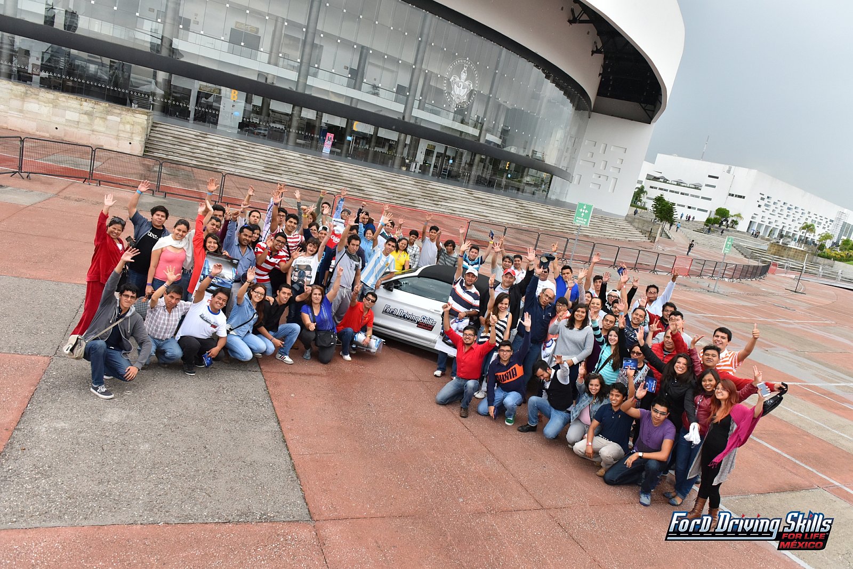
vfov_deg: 53.1
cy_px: 284
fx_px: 569
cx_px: 426
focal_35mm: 24
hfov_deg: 73.7
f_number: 5
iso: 2000
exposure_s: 1/1600
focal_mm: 24
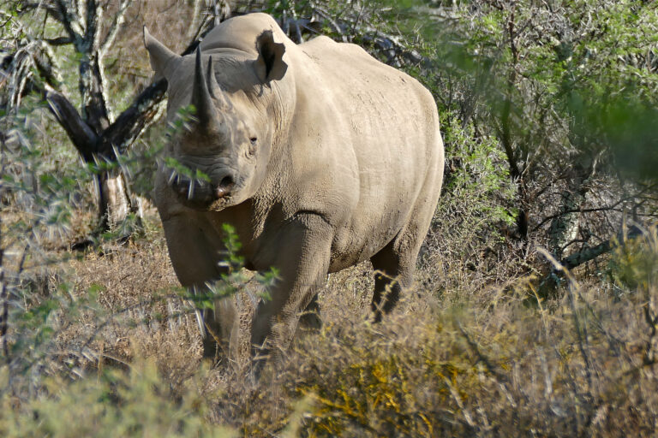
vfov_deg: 1.7
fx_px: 14621
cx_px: 329
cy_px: 219
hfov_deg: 2.6
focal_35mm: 800
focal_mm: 146
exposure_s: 1/400
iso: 125
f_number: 4
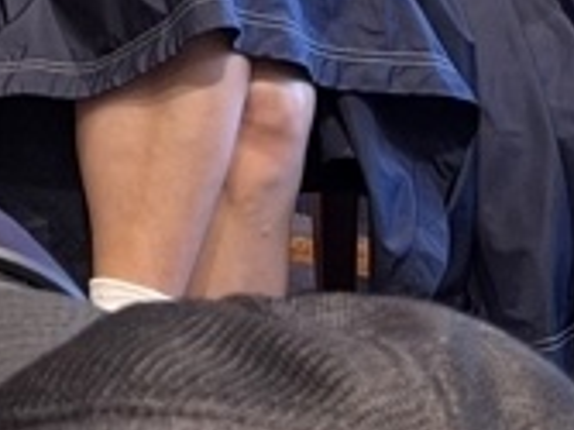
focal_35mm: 259
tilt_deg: -11.2
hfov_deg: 7.1
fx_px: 4292
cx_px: -928
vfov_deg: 5.5
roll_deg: -0.5
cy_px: -635
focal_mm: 6.76
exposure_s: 1/50
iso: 250
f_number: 1.78
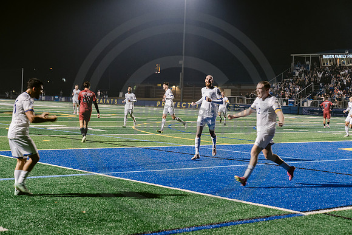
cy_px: 118
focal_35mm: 70
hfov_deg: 28.8
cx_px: 176
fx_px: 685
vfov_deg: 19.5
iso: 2500
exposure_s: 1/160
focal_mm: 70
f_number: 4
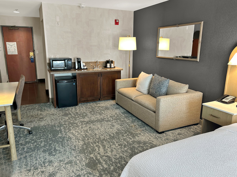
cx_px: 118
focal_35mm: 26
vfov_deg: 53.1
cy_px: 88
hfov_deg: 67.3
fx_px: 178
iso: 100
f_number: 1.5
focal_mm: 5.7
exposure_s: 1/60
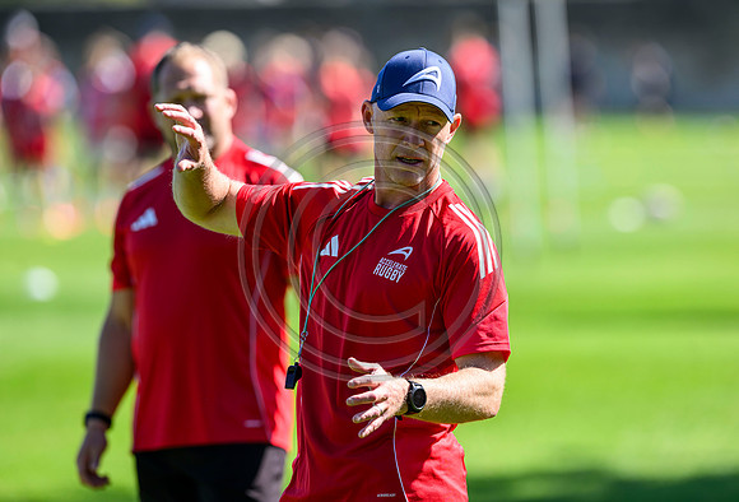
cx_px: 376
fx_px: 8602
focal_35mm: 417
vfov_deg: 3.3
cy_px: 244
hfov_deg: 4.9
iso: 500
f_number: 4.5
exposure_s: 1/2000
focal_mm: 400
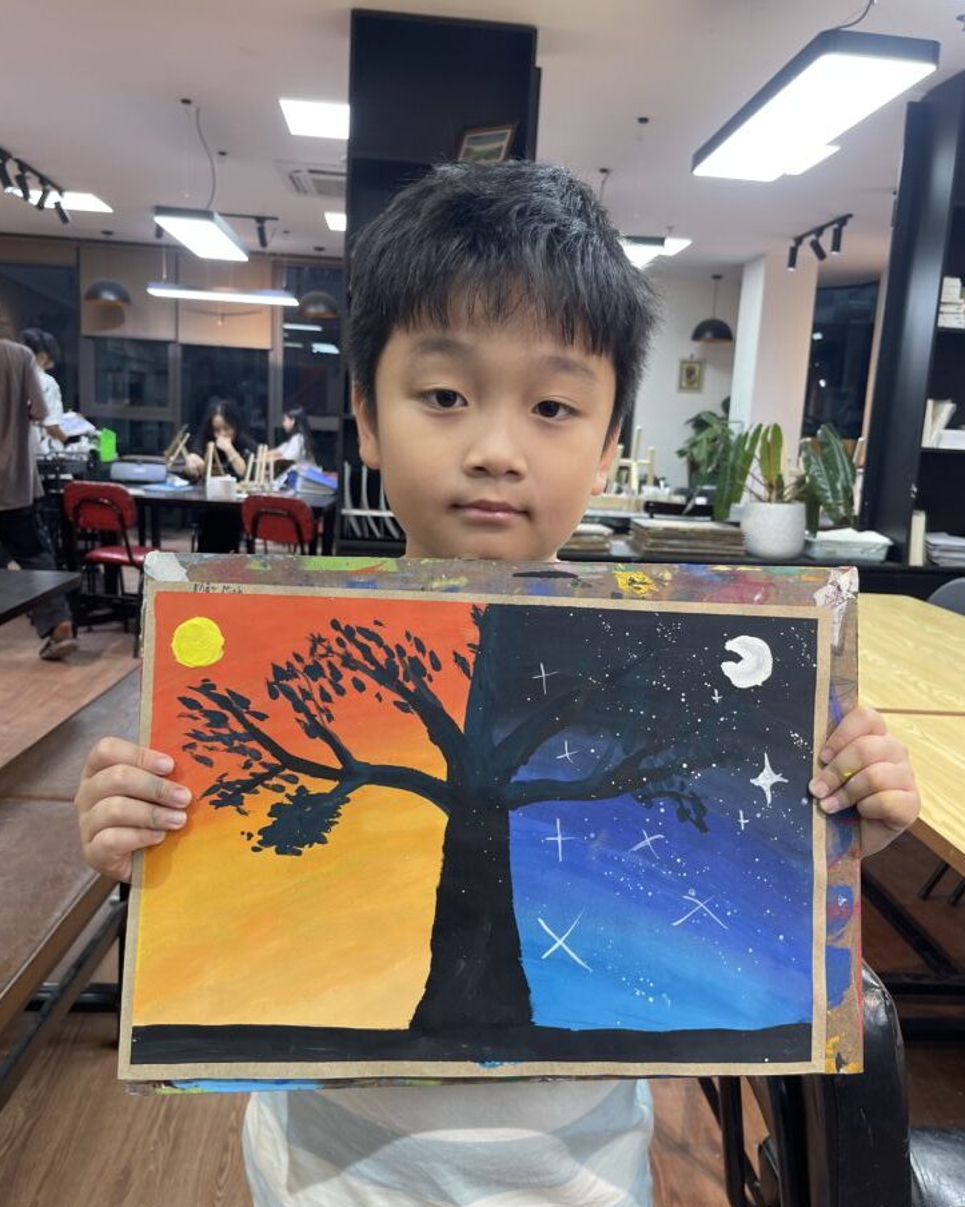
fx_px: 964
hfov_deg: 53.2
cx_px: 495
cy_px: 599
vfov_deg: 64.1
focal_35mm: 27
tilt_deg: -10.2
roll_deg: -2.5
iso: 100
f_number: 1.6
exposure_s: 1/100
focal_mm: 5.1
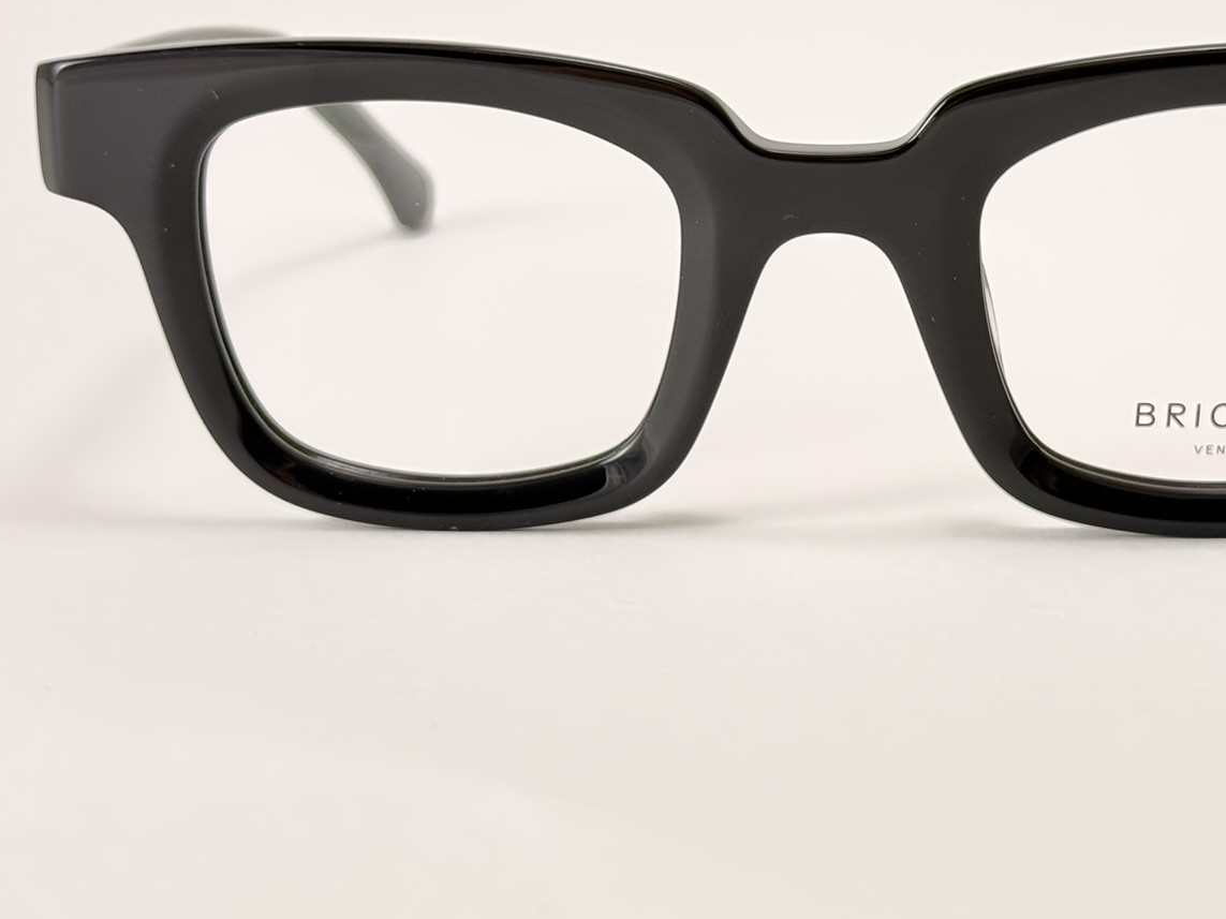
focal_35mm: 86
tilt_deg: -9.5
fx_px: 3046
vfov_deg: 17.1
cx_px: 867
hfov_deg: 22.6
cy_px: 263
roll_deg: -0.4
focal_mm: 6.76
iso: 100
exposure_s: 1/100
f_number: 1.78
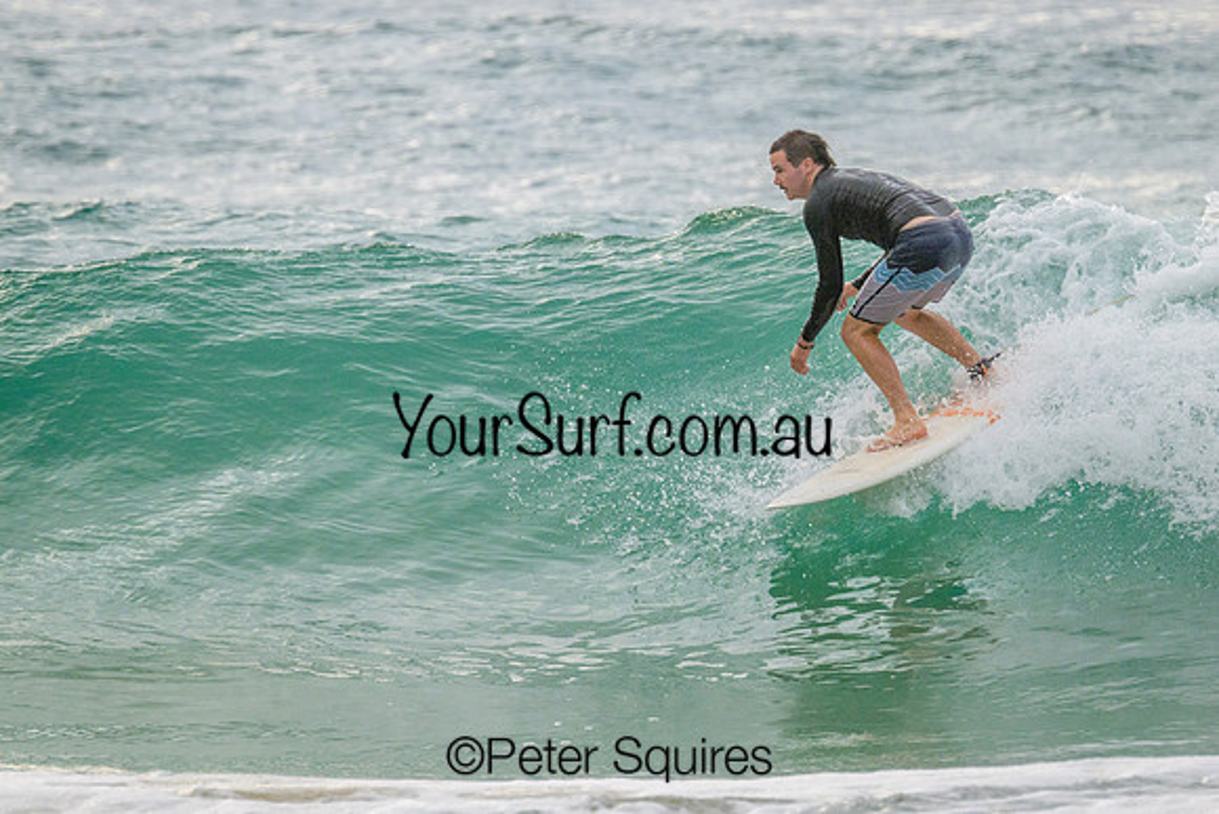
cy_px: 389
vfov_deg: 1.9
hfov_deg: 2.8
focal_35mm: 738
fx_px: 25007
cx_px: 686
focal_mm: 650
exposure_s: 1/2000
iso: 2000
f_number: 11
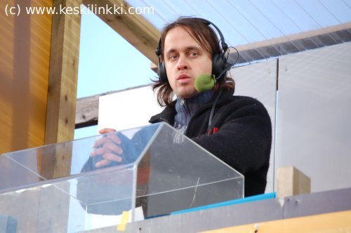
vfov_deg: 4.6
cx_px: 176
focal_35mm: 300
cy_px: 116
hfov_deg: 6.9
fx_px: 2921
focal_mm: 200
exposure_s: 1/40
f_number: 5.6
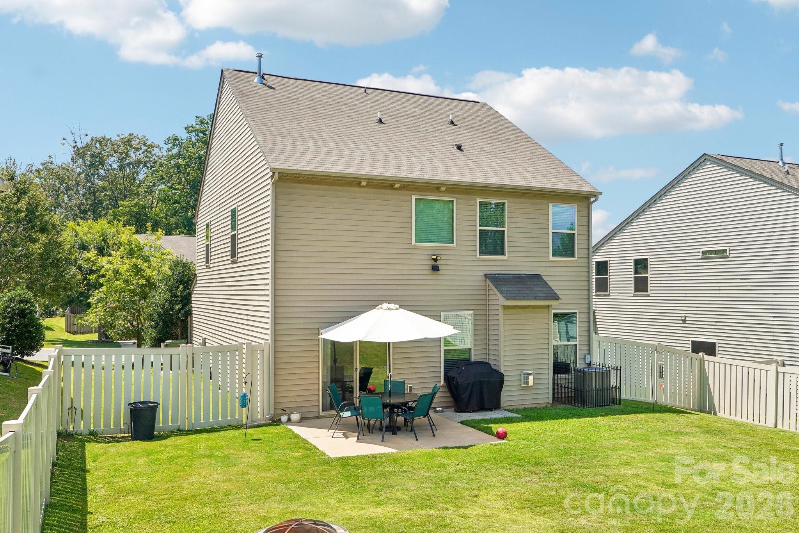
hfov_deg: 61.9
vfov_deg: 43.6
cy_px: 266
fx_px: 666
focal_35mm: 30
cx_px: 400
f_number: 8
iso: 100
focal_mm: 20
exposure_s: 1/90
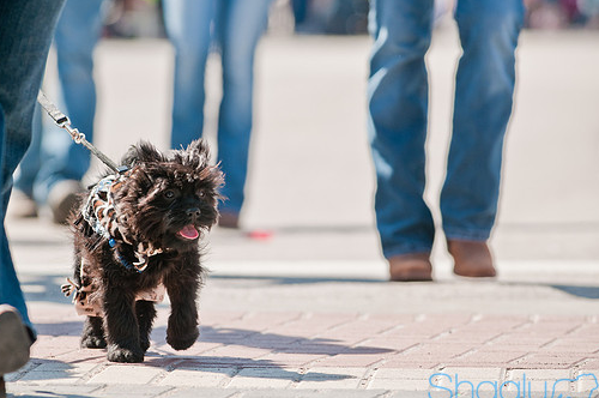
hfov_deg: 6.8
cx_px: 272
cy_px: 219
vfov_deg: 4.5
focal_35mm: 305
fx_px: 5061
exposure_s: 1/800
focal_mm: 175
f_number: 4
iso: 200
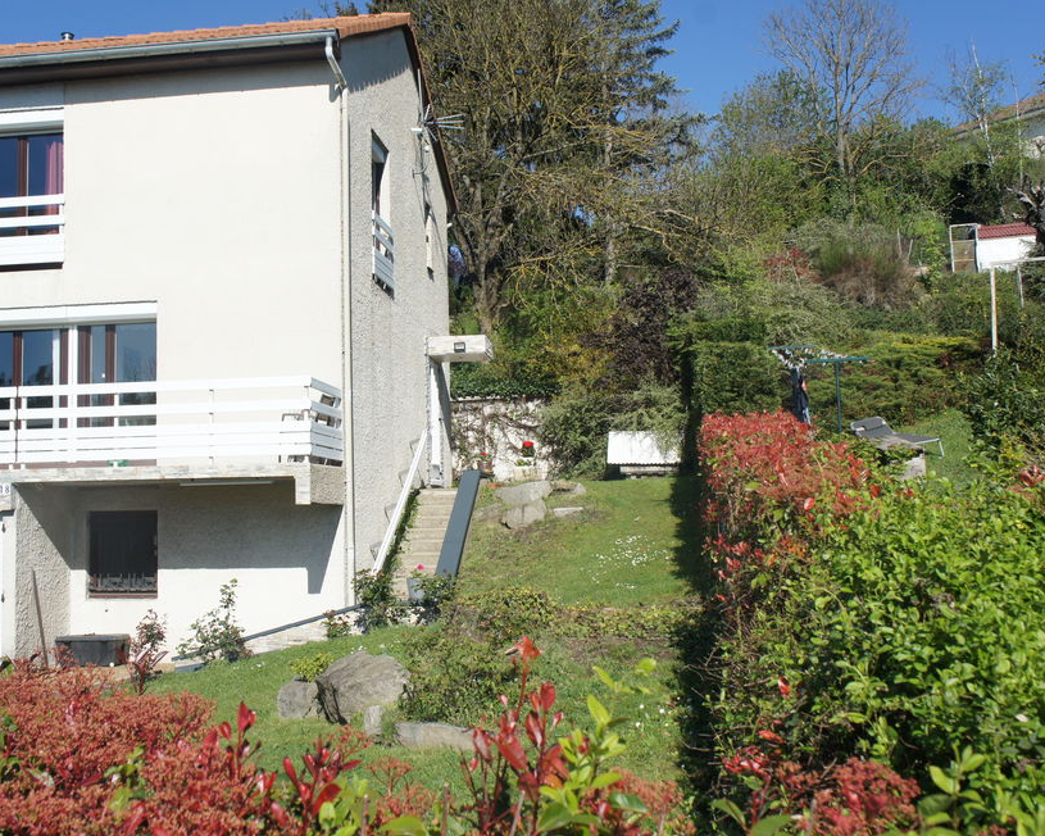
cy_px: 414
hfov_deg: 47.9
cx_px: 480
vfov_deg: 39.2
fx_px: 1175
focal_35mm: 38
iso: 200
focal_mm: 22
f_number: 8
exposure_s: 1/500
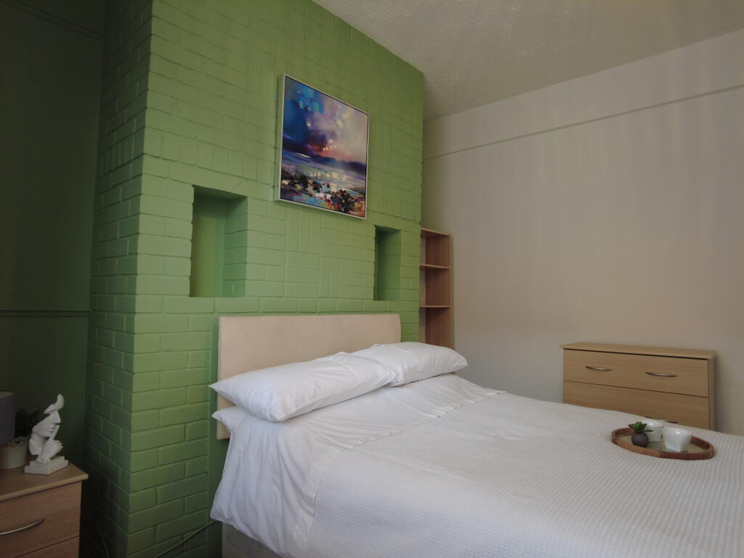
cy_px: 279
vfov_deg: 66.0
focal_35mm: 20
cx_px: 372
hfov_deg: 81.7
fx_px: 430
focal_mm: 4.4
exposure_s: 1/15
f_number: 1.8
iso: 100
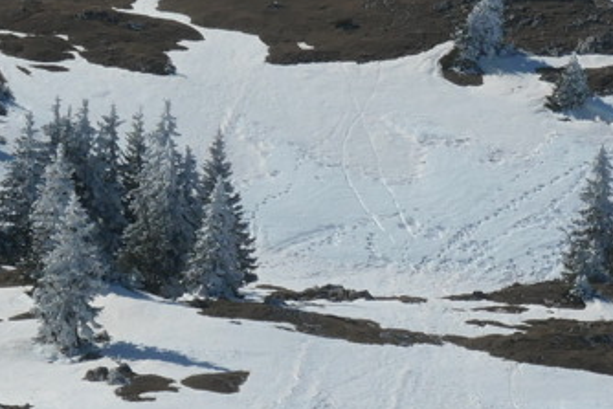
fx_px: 5502
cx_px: 628
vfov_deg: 4.3
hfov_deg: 6.4
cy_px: 207
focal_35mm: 323
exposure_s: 1/1300
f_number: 8
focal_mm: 26.3
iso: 200
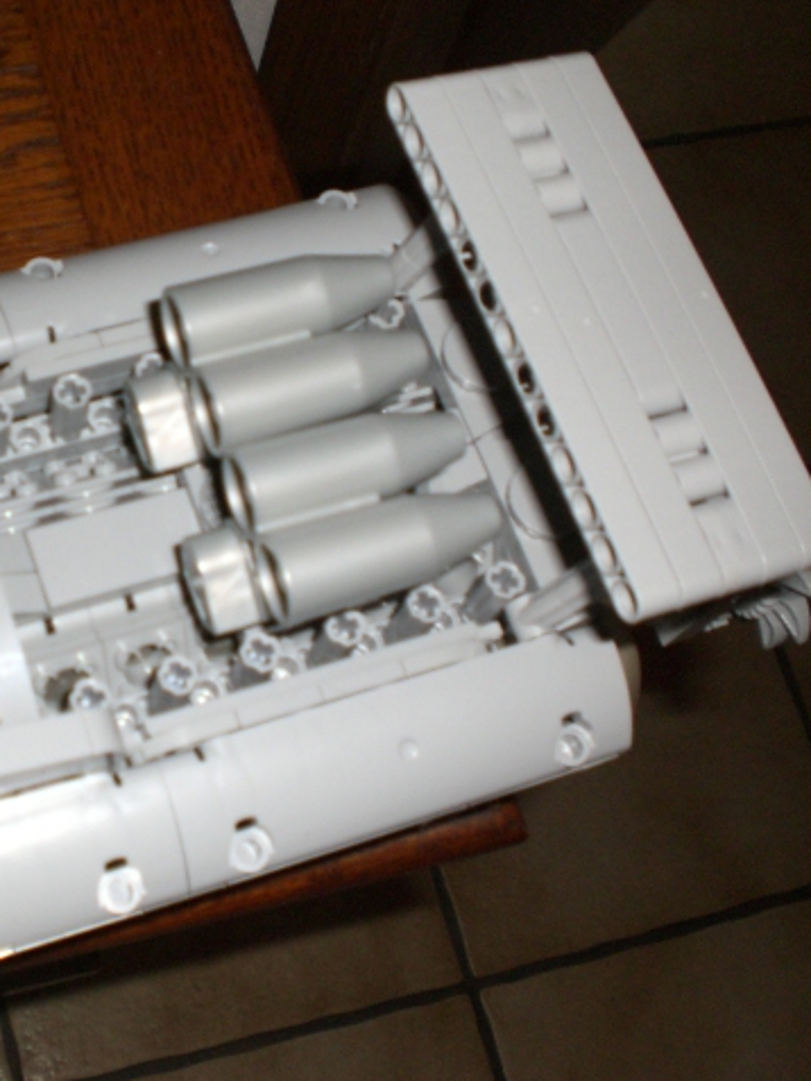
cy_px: 539
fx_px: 1592
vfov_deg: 37.5
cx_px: 93
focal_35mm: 51
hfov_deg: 27.6
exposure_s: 1/60
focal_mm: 6.3
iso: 200
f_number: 3.1
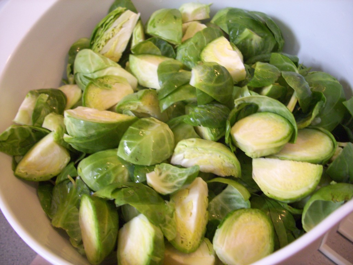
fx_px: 347
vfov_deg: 41.8
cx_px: 176
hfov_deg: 54.0
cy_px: 132
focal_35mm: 34
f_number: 2.9
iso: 160
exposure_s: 1/25
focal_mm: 5.7
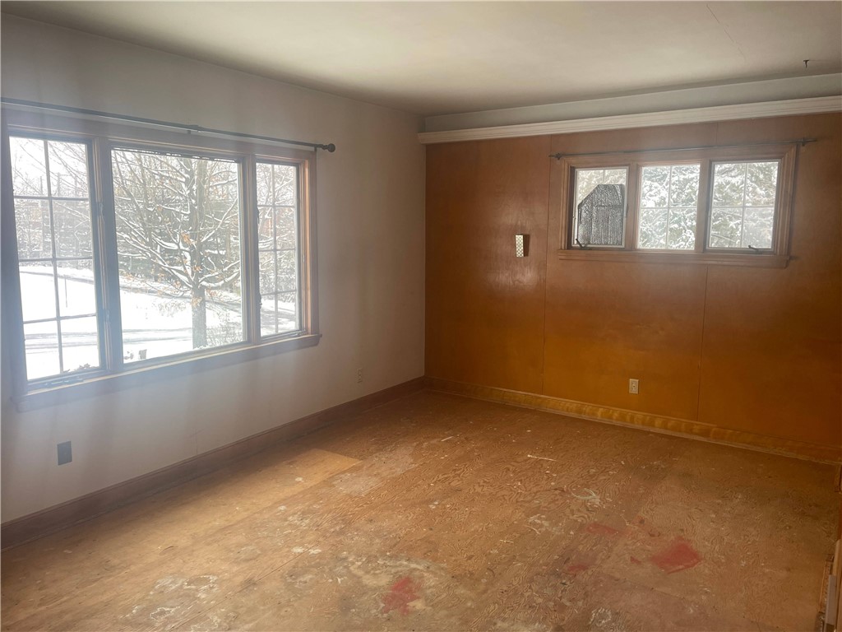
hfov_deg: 67.3
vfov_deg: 53.1
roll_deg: -0.1
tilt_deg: -7.6
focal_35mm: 26
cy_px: 316
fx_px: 632
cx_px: 421
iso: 50
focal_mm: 4.2
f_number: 1.6
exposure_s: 1/121
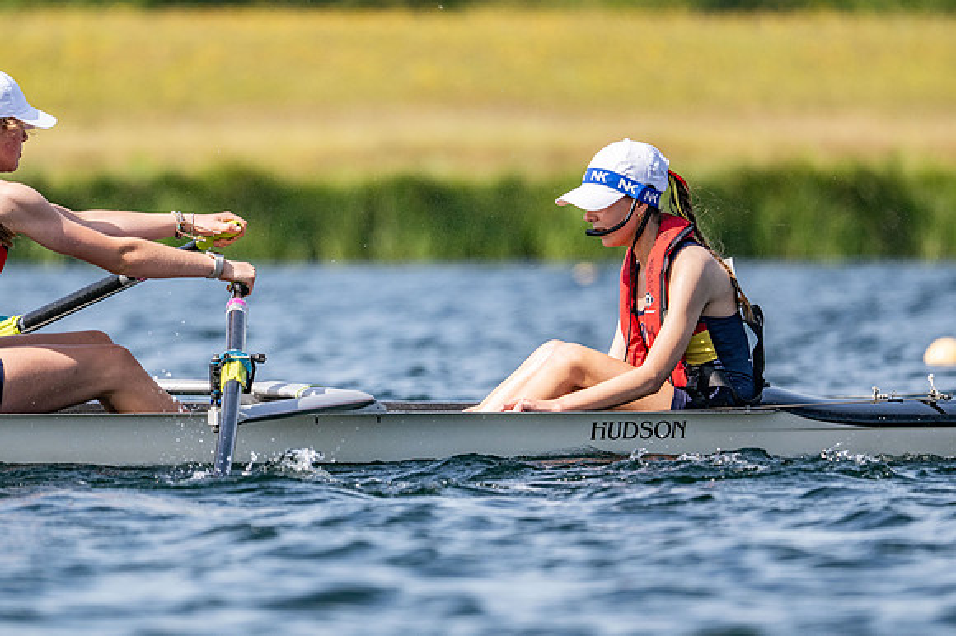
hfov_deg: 3.4
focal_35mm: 600
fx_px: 15924
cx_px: 478
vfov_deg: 2.3
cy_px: 318
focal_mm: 400
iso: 220
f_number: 4.5
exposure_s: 1/2500
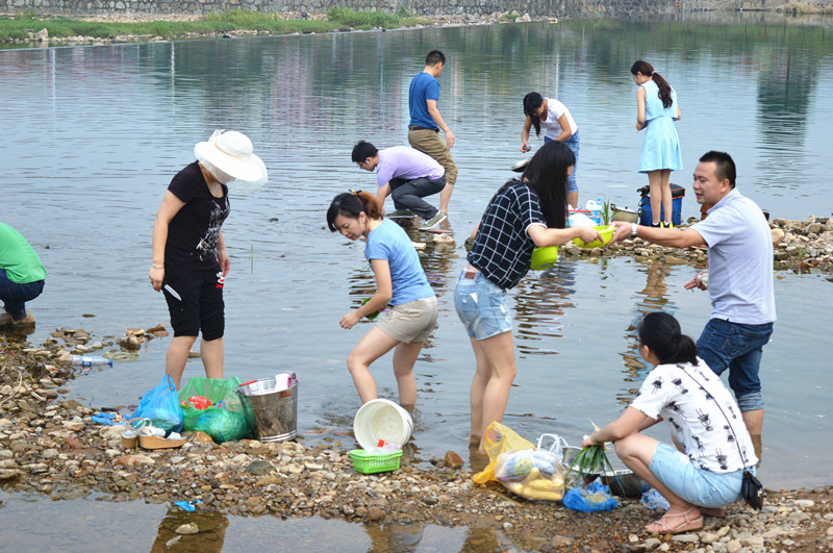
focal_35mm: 78
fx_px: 1802
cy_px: 276
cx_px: 416
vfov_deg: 17.4
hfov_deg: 26.0
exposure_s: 1/400
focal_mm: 52
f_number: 5.6
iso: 100
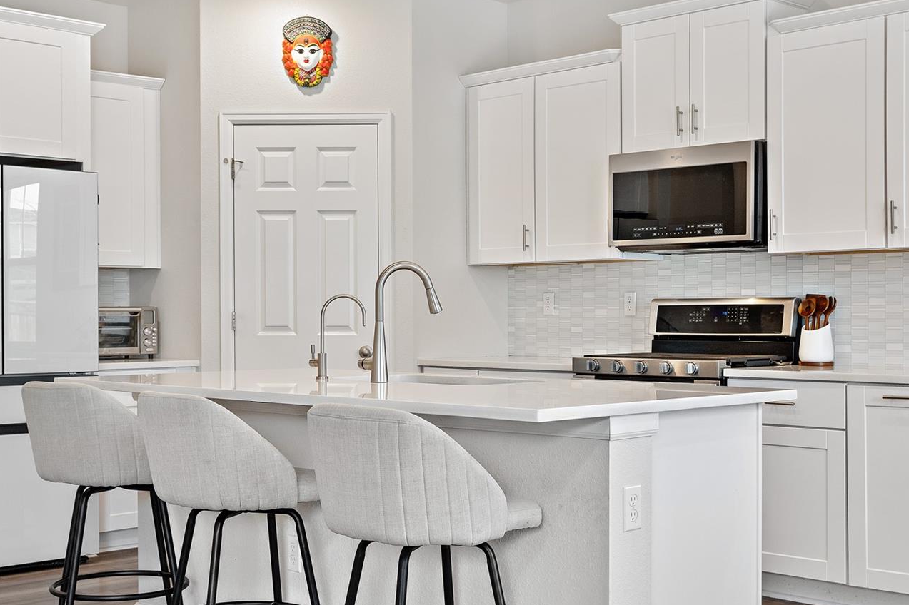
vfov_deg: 27.0
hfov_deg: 39.6
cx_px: 465
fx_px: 1261
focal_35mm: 50
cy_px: 315
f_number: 8
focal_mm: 26.5
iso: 400
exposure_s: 1/10
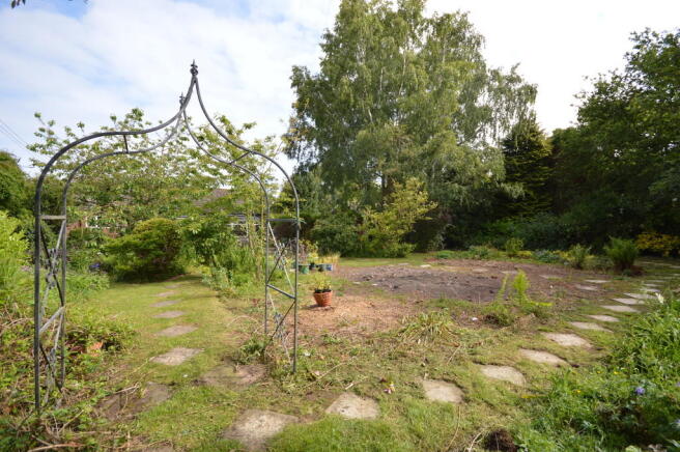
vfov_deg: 77.2
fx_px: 283
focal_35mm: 15
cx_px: 340
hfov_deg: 100.4
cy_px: 226
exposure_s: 1/160
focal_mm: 10
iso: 100
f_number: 6.3
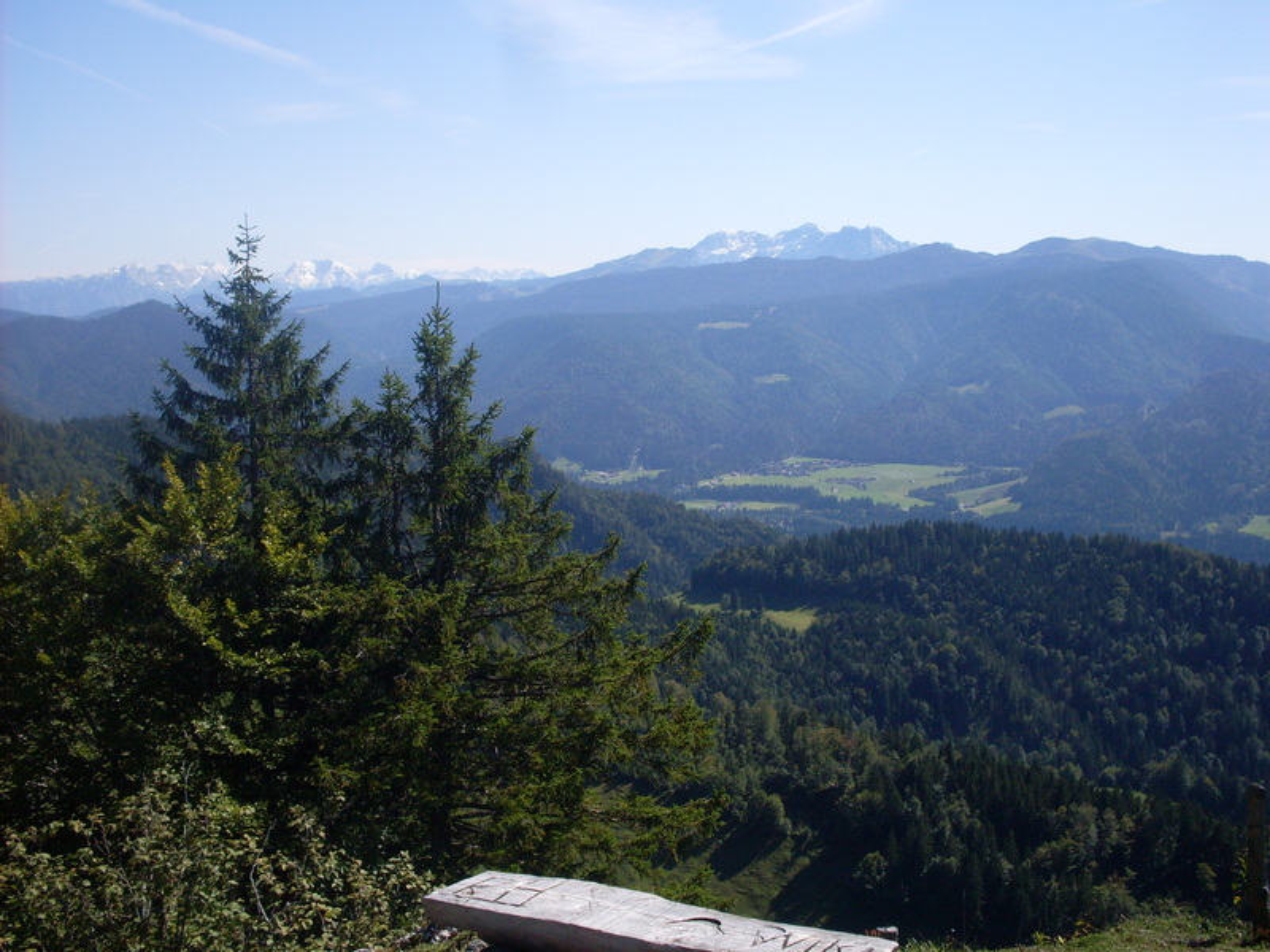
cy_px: 476
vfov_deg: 37.7
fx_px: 1394
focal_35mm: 38
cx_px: 635
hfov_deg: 49.0
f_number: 8.4
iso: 80
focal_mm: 6.3
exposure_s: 1/180
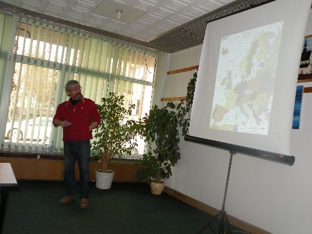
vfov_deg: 42.9
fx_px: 297
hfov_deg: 55.4
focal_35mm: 33
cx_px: 156
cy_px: 117
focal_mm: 5.8
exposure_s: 1/52.1
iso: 64
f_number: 3.2
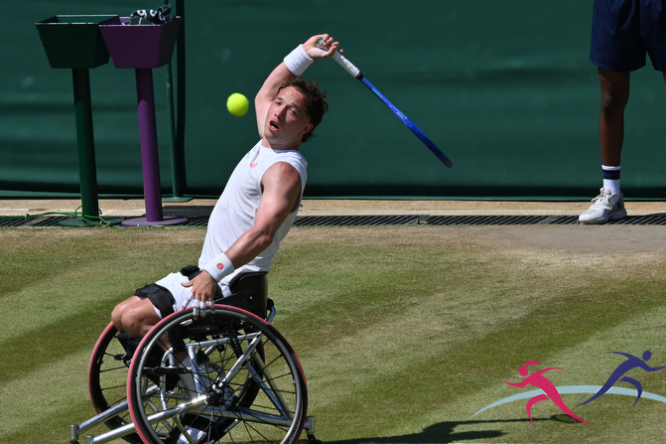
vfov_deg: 2.6
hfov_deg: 3.9
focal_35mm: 532
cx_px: 305
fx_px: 9839
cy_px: 222
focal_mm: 280
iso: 320
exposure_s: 1/1600
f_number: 10
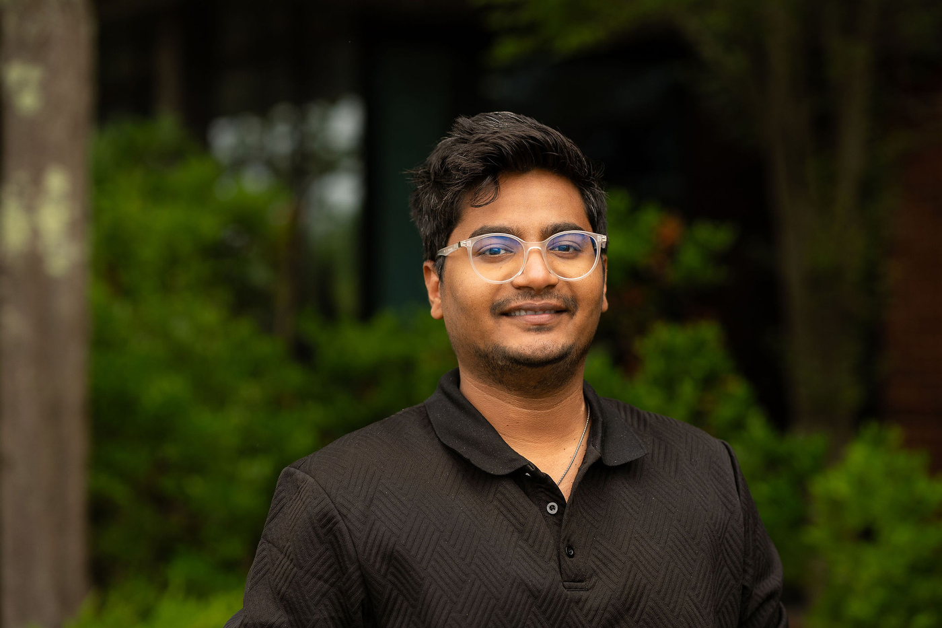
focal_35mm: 85
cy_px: 314
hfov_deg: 23.9
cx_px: 471
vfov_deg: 16.1
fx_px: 2224
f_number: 2.5
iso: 160
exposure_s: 1/400
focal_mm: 85
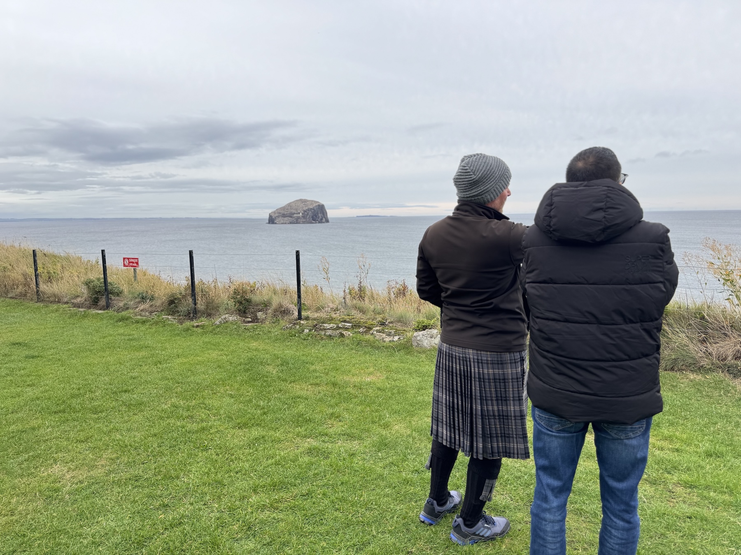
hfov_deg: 71.6
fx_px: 514
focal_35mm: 24
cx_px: 370
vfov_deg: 56.8
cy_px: 278
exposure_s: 1/326
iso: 80
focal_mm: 6.76
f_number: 1.78
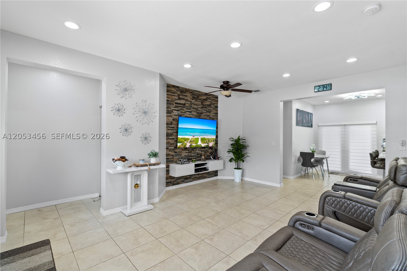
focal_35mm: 16
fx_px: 181
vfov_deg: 73.7
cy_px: 136
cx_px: 204
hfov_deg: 96.7
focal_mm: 16
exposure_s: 1/15
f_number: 4.5
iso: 320
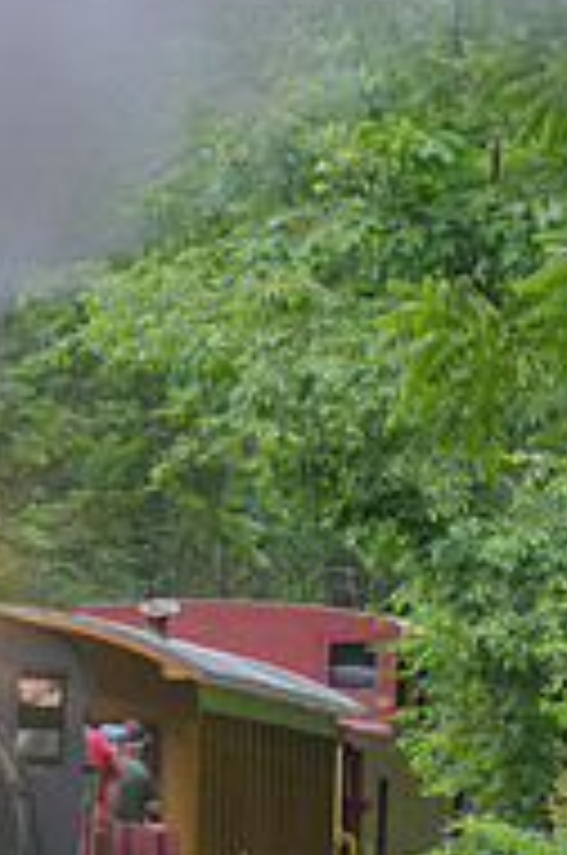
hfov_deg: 2.6
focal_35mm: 517
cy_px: 791
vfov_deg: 4.0
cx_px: 99
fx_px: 12258
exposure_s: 1/320
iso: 2500
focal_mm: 120
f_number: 11
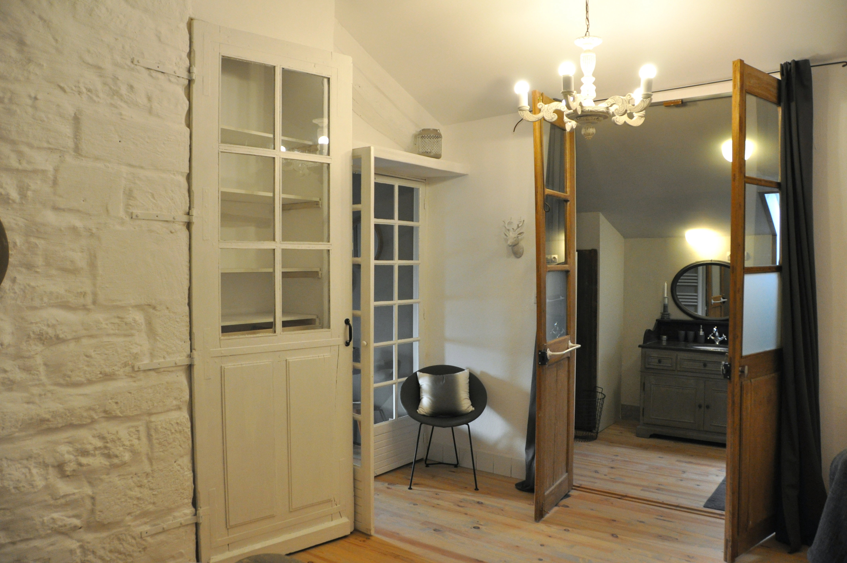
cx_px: 424
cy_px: 282
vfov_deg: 47.8
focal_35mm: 27
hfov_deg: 67.4
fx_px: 634
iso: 800
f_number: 4
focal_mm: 18
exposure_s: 1/60
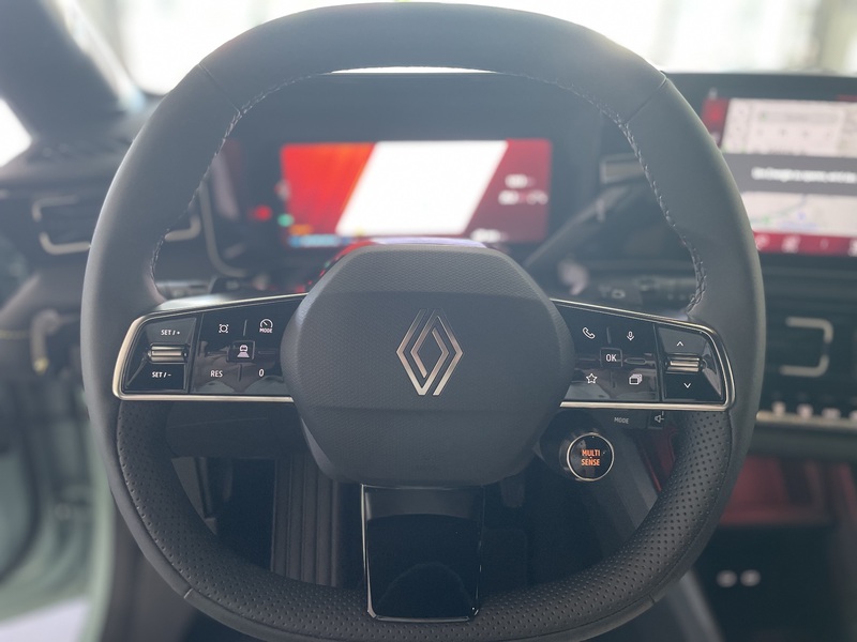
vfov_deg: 53.1
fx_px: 644
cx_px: 428
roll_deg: -0.5
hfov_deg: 67.3
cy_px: 321
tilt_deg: -27.2
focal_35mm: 26
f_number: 1.6
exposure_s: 1/60
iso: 250
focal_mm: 4.2
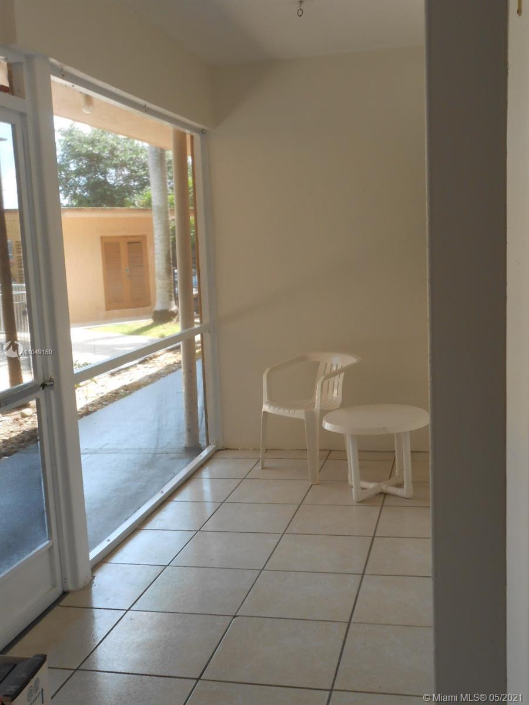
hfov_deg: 37.7
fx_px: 774
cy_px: 352
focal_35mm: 38
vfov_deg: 49.0
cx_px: 264
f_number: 4.2
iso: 80
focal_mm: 6.8
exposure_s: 1/50
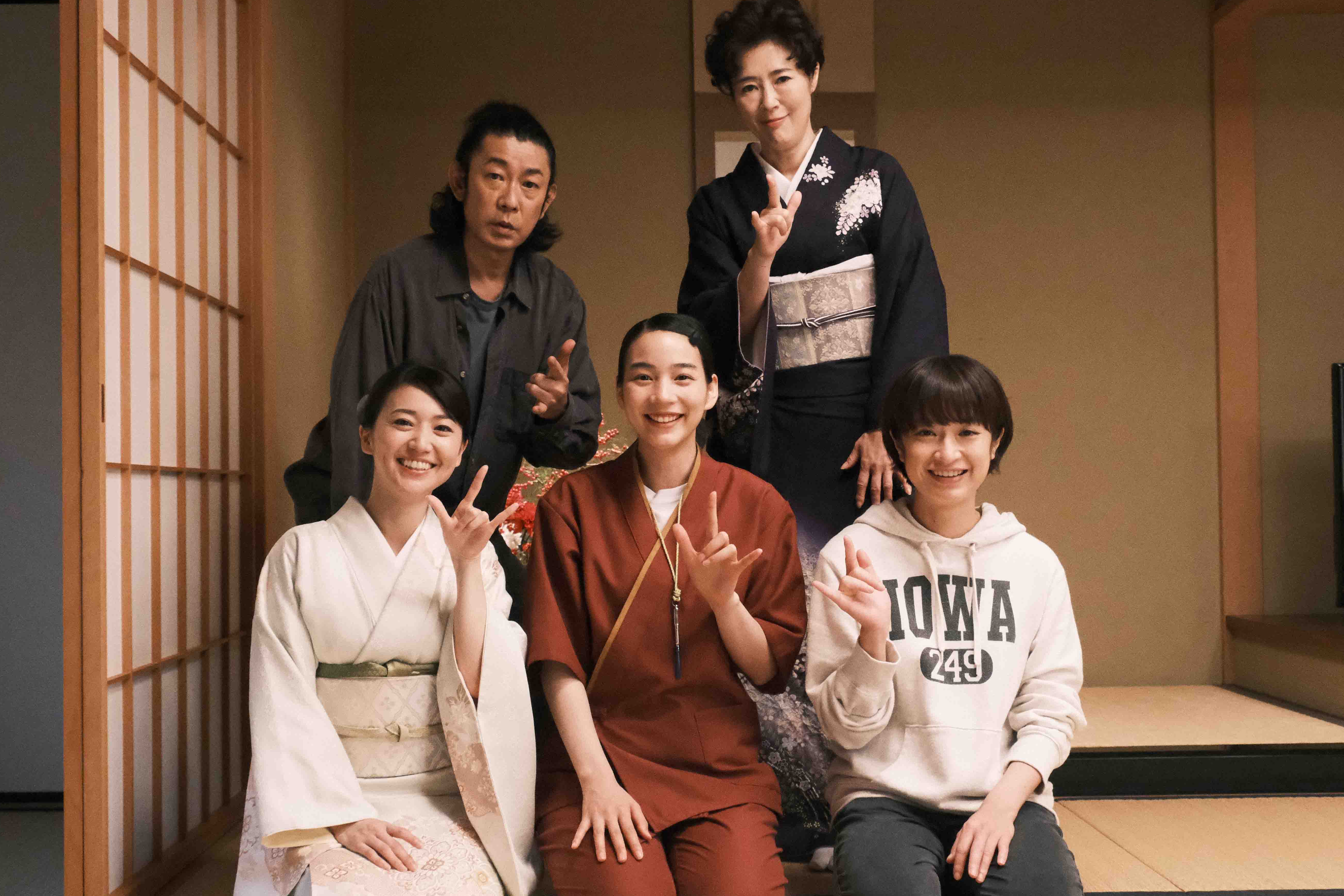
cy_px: 462
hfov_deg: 45.4
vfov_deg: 31.2
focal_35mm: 43
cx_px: 606
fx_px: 1605
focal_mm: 24.3
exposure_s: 1/100
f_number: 5
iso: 12800
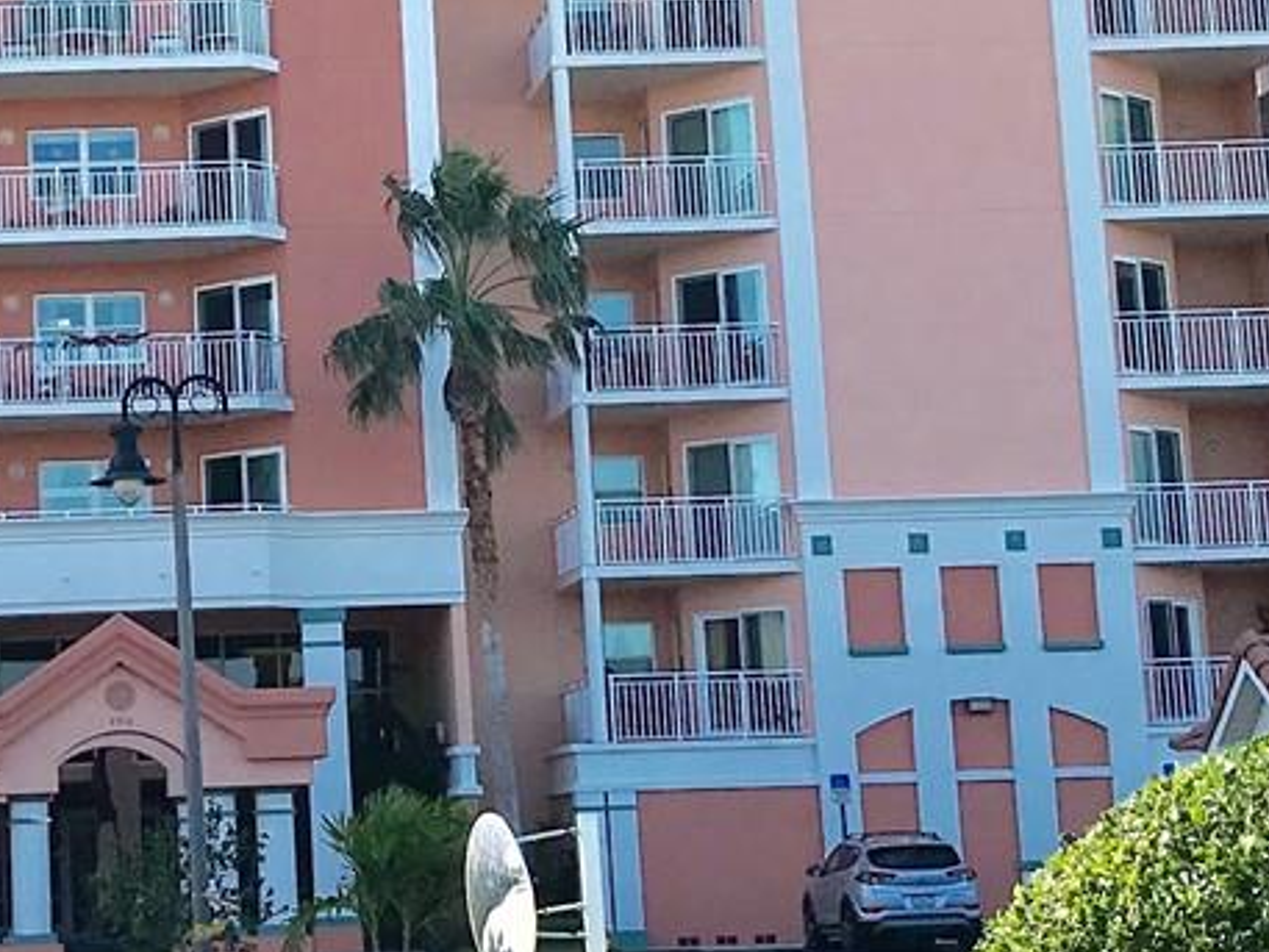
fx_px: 3594
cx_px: 158
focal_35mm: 98
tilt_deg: +9.0
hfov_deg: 19.7
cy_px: 278
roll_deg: +2.2
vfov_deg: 15.1
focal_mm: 3.99
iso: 20
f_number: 1.8
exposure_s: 1/1623
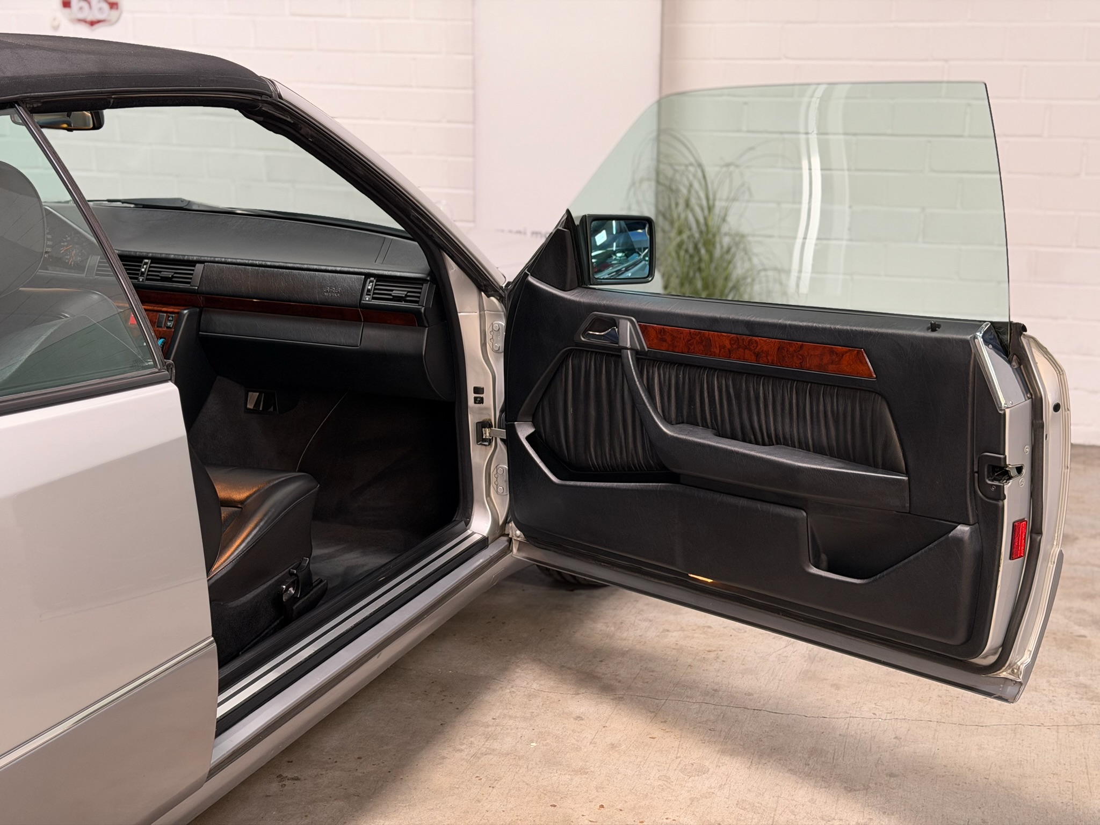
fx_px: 1525
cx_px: 550
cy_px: 412
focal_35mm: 48
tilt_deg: -13.6
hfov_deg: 39.7
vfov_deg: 30.3
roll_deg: -0.1
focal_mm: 6.76
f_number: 1.78
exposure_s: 1/50
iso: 160
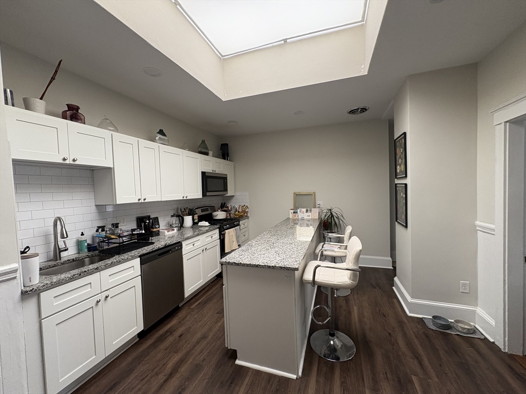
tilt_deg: -1.7
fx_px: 213
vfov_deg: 85.7
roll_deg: +2.0
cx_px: 263
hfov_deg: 102.1
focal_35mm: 14
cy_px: 197
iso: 200
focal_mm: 2.22
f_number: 2.2
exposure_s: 1/99
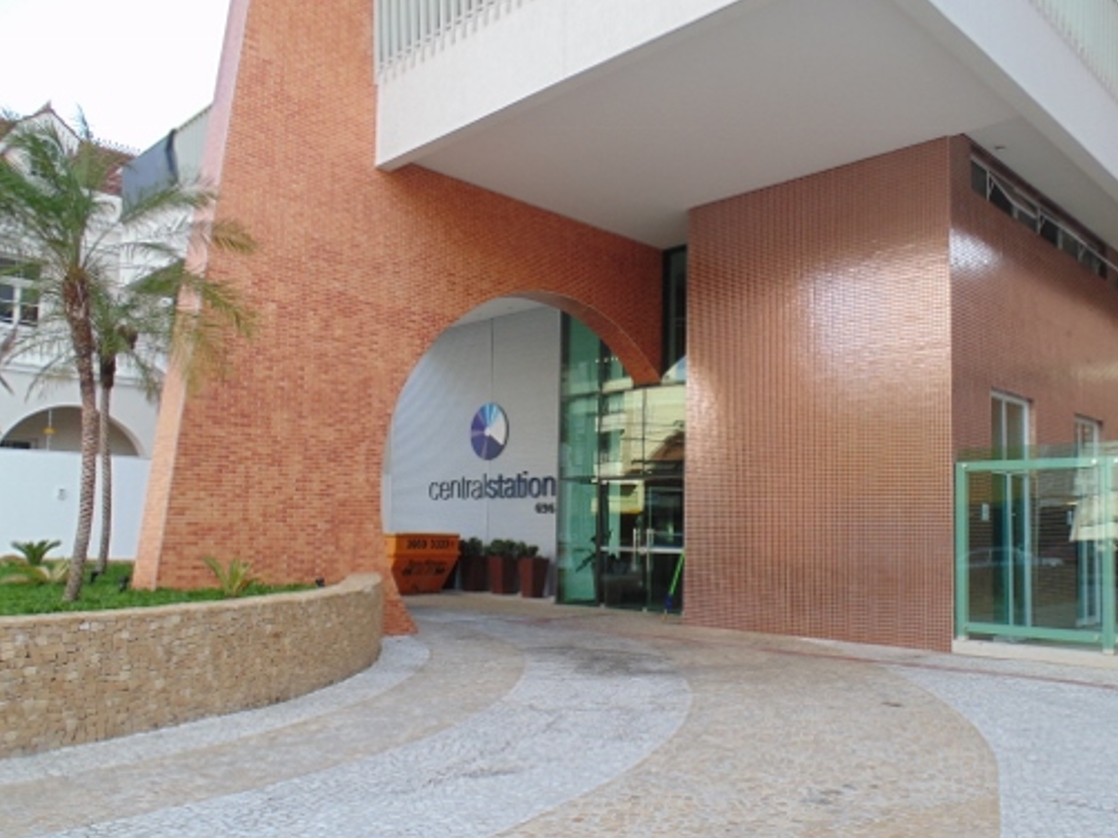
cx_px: 618
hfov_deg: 63.3
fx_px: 904
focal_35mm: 28
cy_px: 482
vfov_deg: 49.6
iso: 80
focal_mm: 4
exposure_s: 1/160
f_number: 3.1
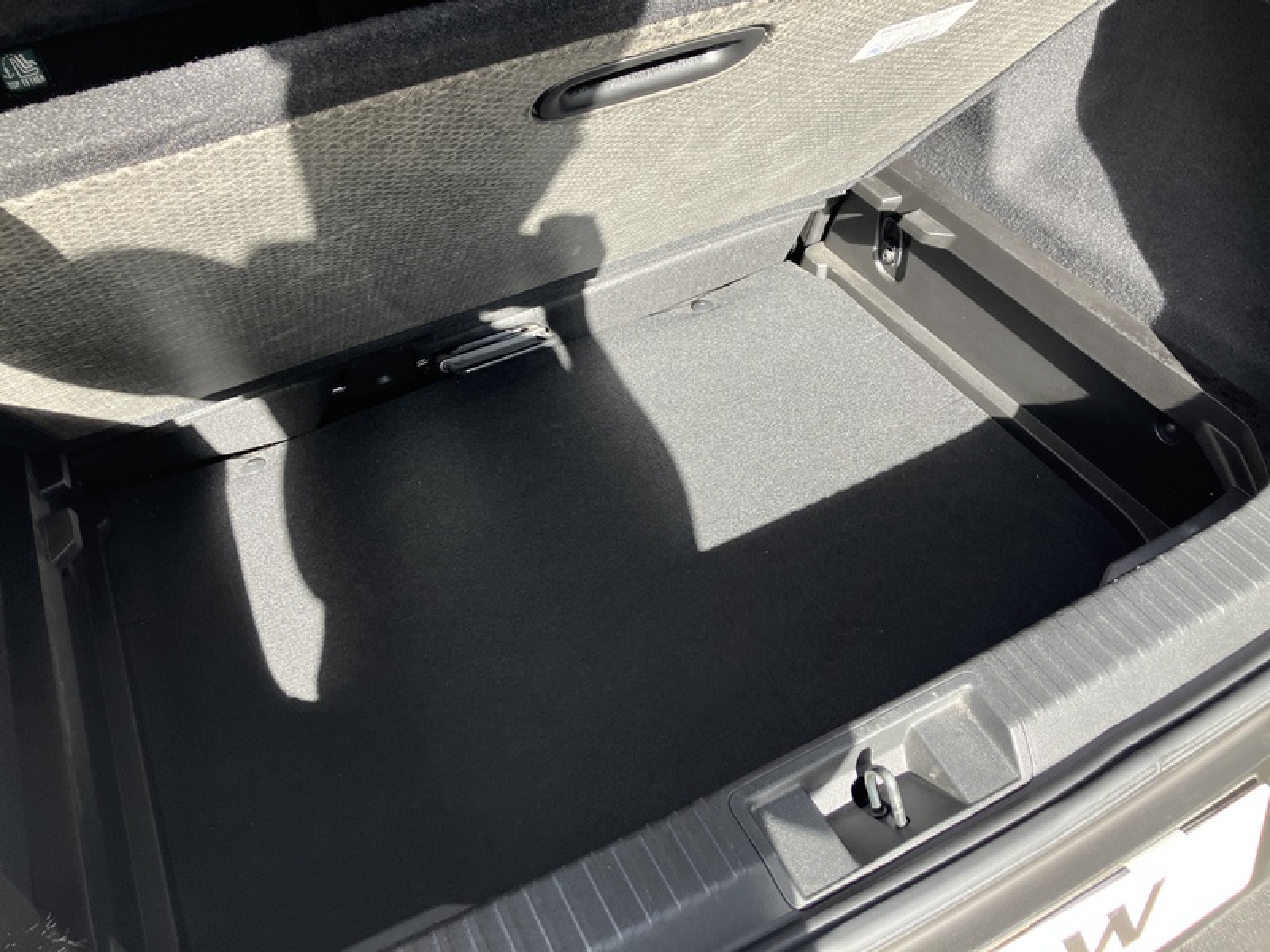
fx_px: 1027
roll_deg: +5.7
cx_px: 635
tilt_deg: -43.9
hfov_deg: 63.4
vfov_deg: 49.7
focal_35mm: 28
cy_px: 476
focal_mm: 3.99
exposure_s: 1/170
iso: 40
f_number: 1.8
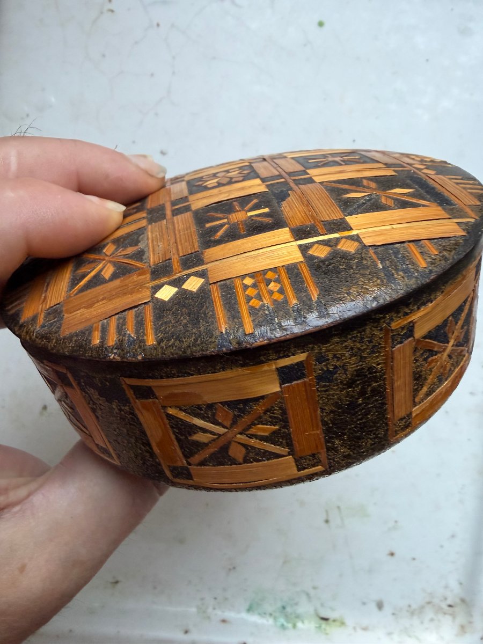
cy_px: 322
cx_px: 242
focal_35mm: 24
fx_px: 446
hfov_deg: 56.8
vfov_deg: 71.6
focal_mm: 2.22
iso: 250
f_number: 2.2
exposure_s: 1/100
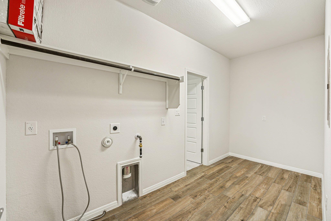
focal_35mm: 14
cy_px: 110
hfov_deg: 104.3
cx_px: 166
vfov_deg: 81.2
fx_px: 129
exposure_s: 1/30
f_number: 8
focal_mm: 14
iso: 800
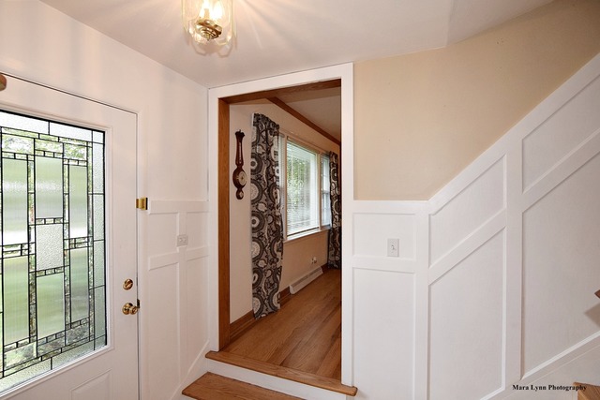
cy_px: 200
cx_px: 300
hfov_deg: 95.0
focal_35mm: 16
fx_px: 275
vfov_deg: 72.1
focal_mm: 11
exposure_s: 1/125
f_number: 5.6
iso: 800
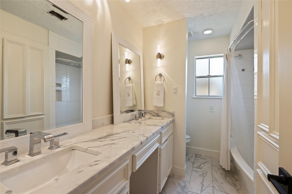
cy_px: 97
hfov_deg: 96.8
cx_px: 146
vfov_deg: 73.7
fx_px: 130
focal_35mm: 16
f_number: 6.3
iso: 125
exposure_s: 1/5
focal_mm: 16
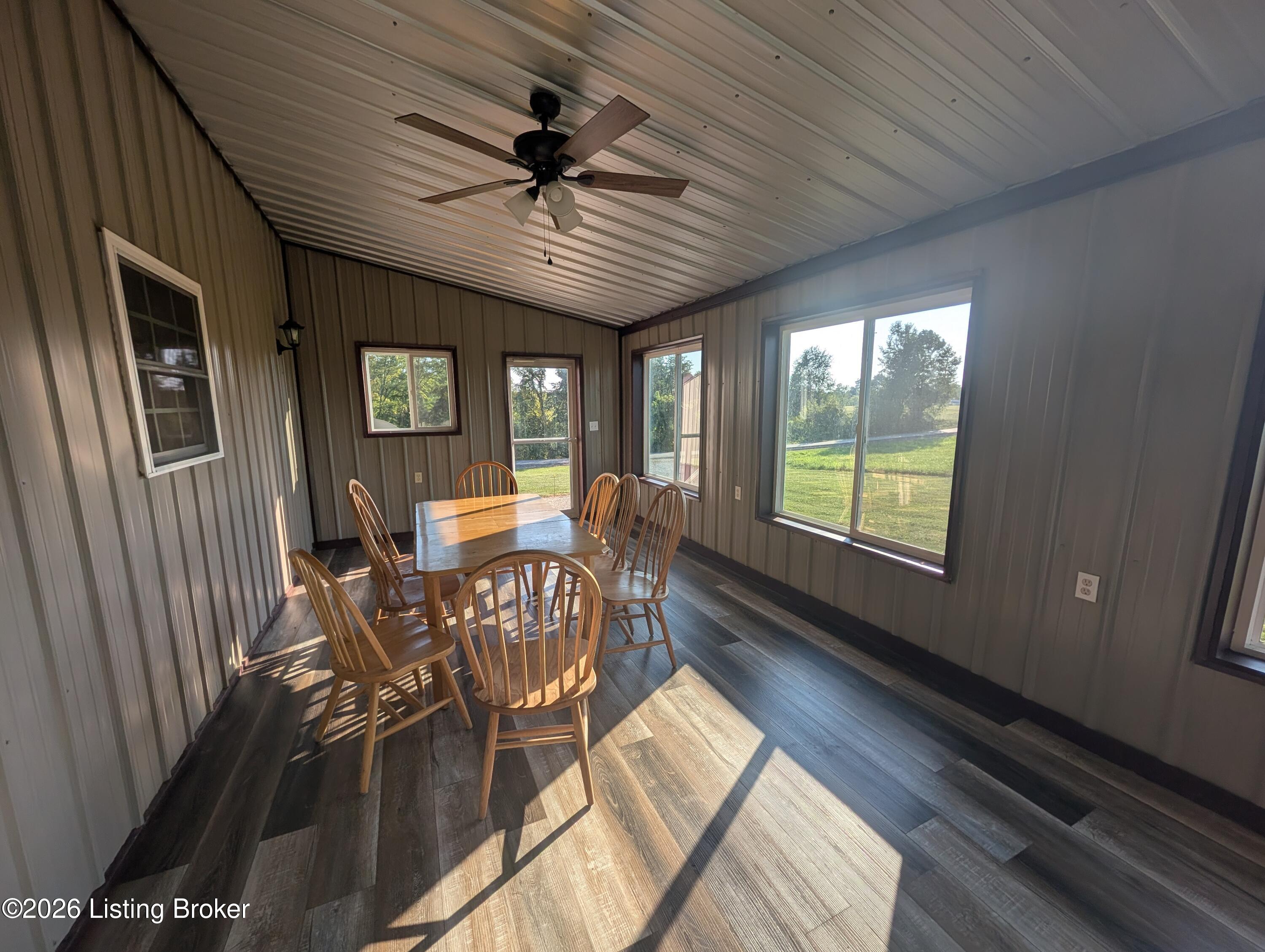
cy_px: 476
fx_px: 439
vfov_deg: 94.6
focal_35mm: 12
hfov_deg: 110.5
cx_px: 632
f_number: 1.7
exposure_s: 1/1027
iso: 54
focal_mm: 2.02
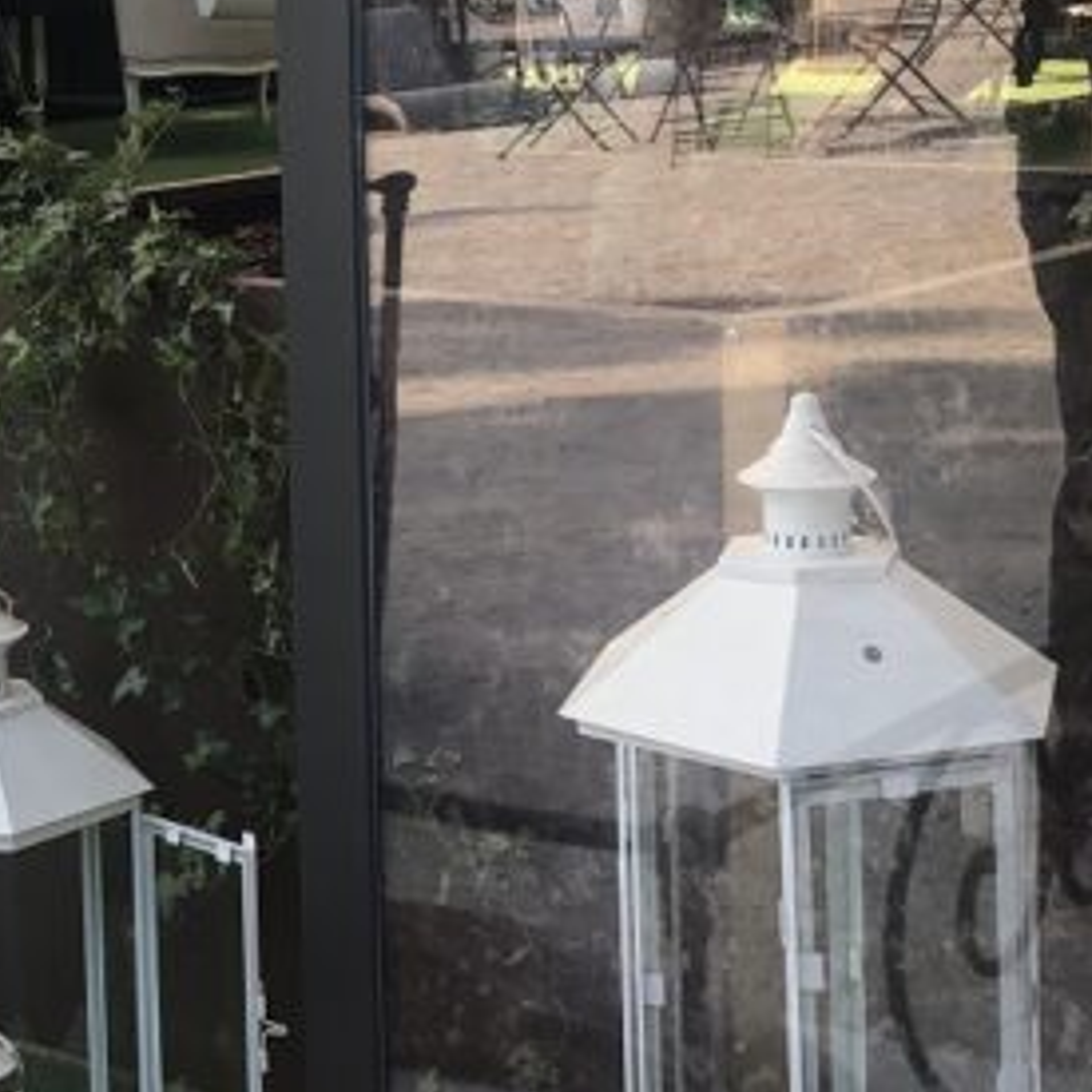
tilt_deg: -8.1
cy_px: 375
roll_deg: +0.9
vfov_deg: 20.6
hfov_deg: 20.6
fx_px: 2998
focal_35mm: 84
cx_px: 393
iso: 20
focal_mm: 3.99
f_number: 1.8
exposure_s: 1/331
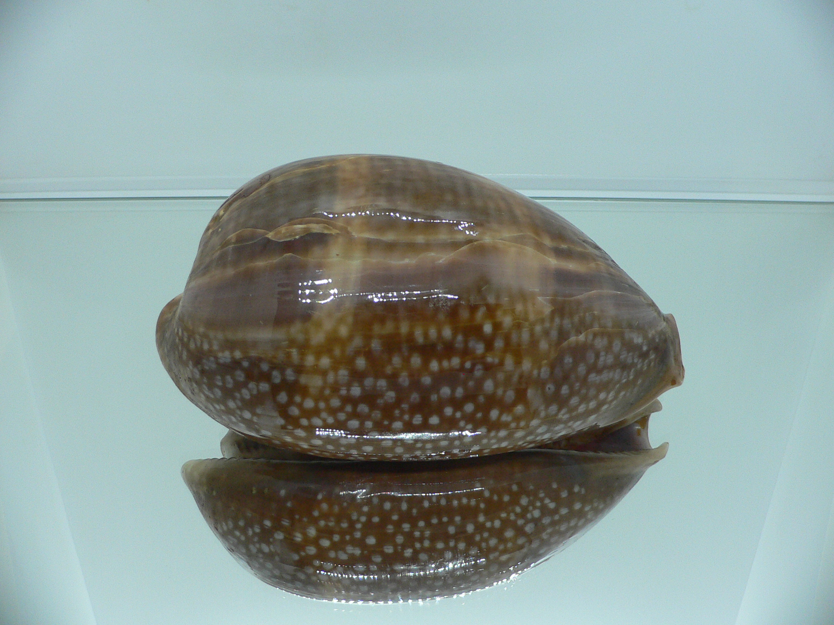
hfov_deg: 52.6
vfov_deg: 40.7
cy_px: 312
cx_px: 417
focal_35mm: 35
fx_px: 843
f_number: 2.8
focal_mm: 4.6
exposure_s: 1/60
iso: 150
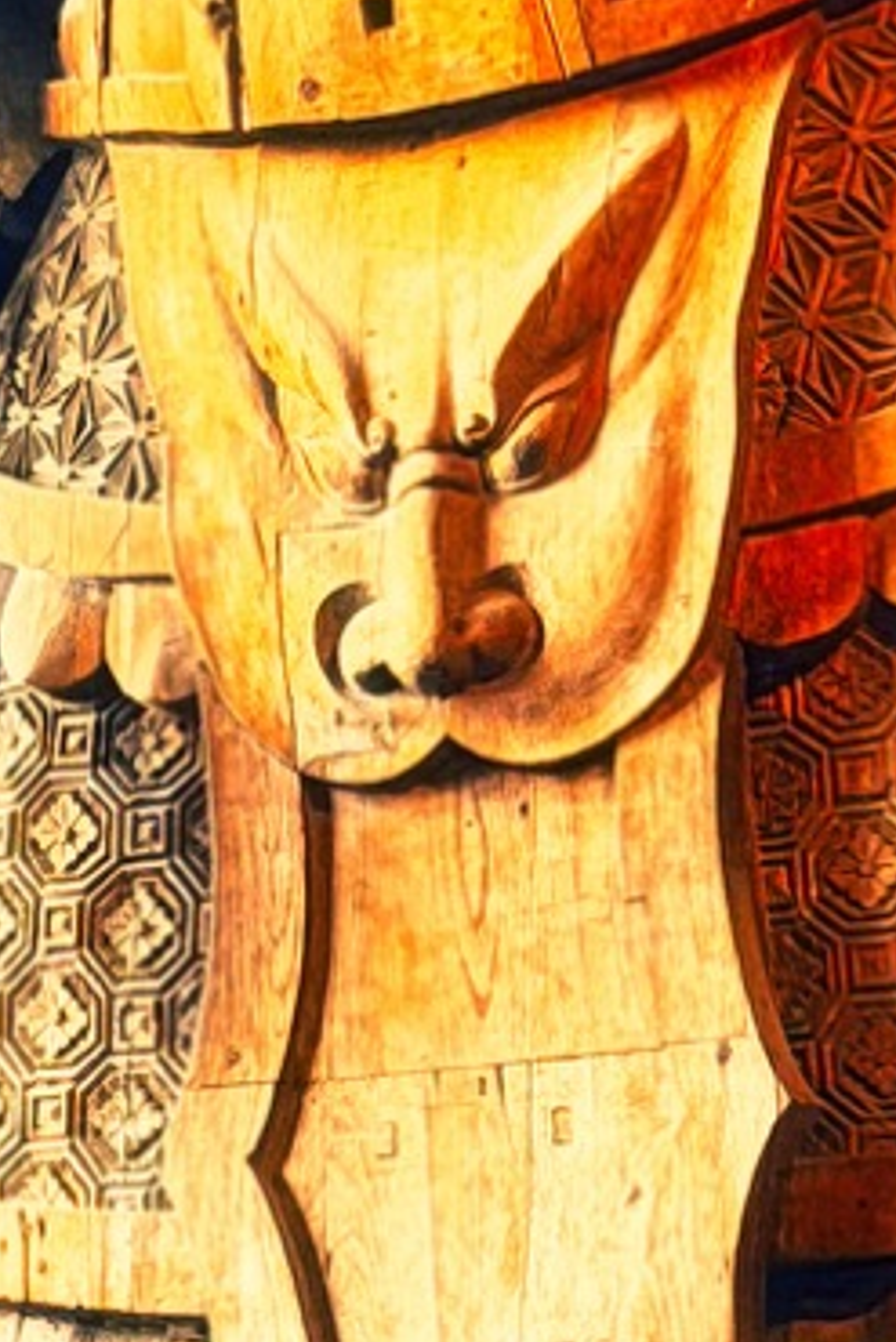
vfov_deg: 7.5
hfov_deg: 5.0
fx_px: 10294
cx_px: 305
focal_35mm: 276
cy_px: 395
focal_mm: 6.76
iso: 250
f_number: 1.78
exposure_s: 1/52
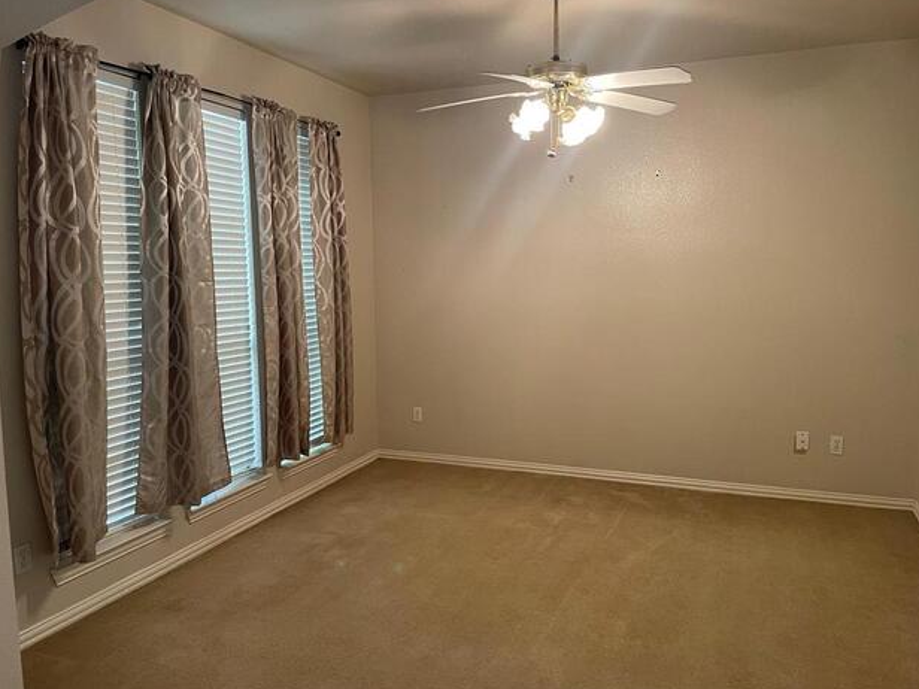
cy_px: 347
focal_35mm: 27
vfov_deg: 51.4
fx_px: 717
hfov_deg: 65.3
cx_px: 464
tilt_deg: -5.3
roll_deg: +1.4
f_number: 1.6
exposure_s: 1/60
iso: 160
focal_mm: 4.2
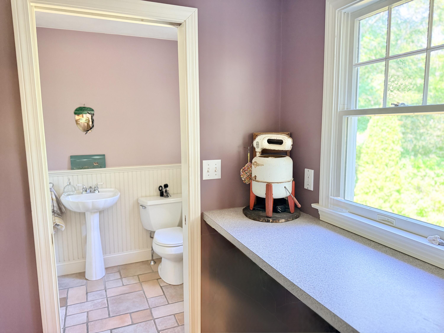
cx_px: 222
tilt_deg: -7.5
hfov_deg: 71.6
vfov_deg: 56.8
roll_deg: +0.6
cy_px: 166
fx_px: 308
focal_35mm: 24
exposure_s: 1/60
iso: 800
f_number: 1.78
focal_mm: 6.76
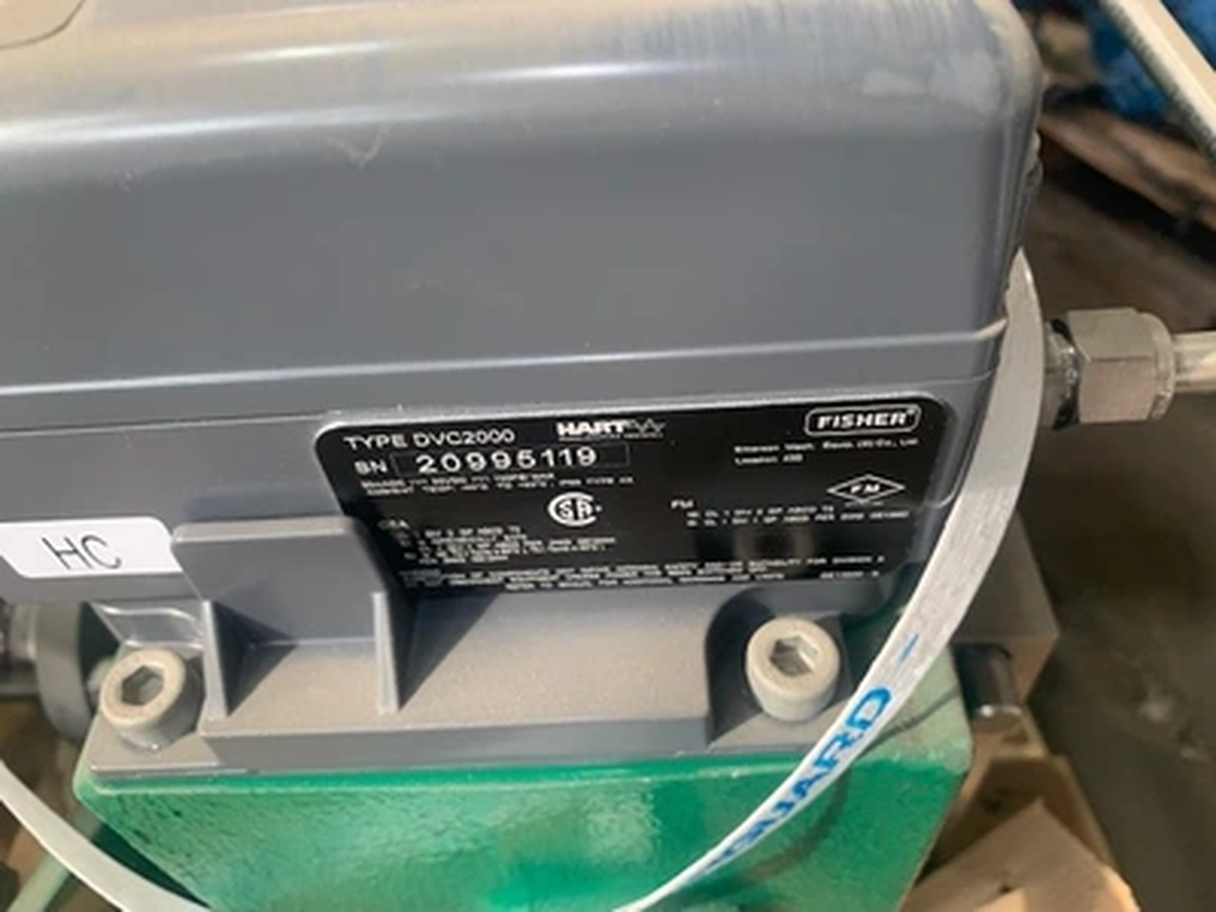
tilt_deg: -40.1
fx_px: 913
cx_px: 608
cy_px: 456
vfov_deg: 53.1
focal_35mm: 26
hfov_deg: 67.3
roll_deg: -5.1
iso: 160
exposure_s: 1/60
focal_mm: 4.25
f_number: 1.8
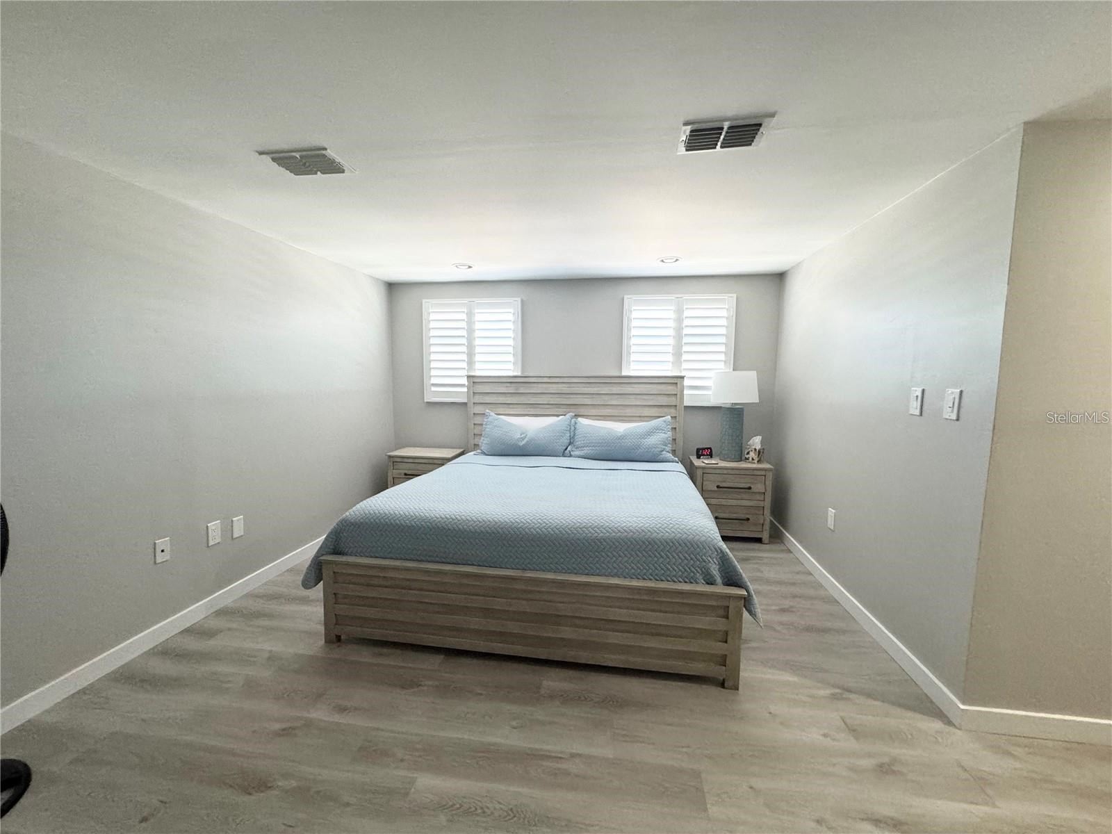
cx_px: 556
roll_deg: -0.6
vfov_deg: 85.7
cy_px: 417
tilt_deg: -5.6
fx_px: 450
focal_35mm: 14
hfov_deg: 102.1
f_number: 2.2
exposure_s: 1/120
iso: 250
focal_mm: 2.22
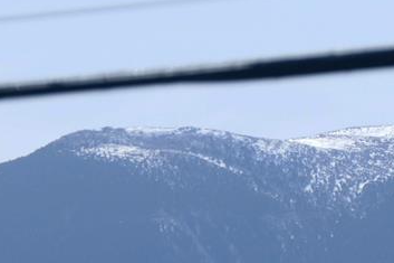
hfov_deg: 2.2
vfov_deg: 1.5
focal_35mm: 928
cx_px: 227
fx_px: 10151
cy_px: 270
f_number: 4.5
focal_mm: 117.4
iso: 125
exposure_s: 1/1300
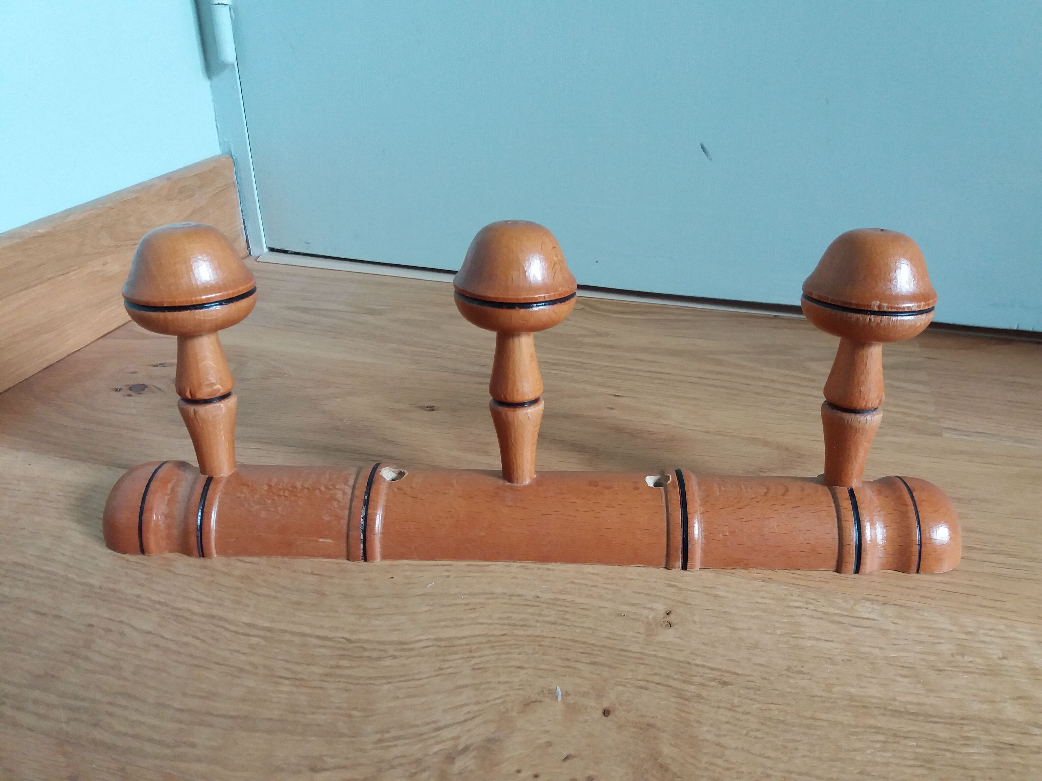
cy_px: 390
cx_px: 521
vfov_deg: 49.7
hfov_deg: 63.4
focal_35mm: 28
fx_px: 843
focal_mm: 3.7
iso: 160
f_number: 1.9
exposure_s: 1/25
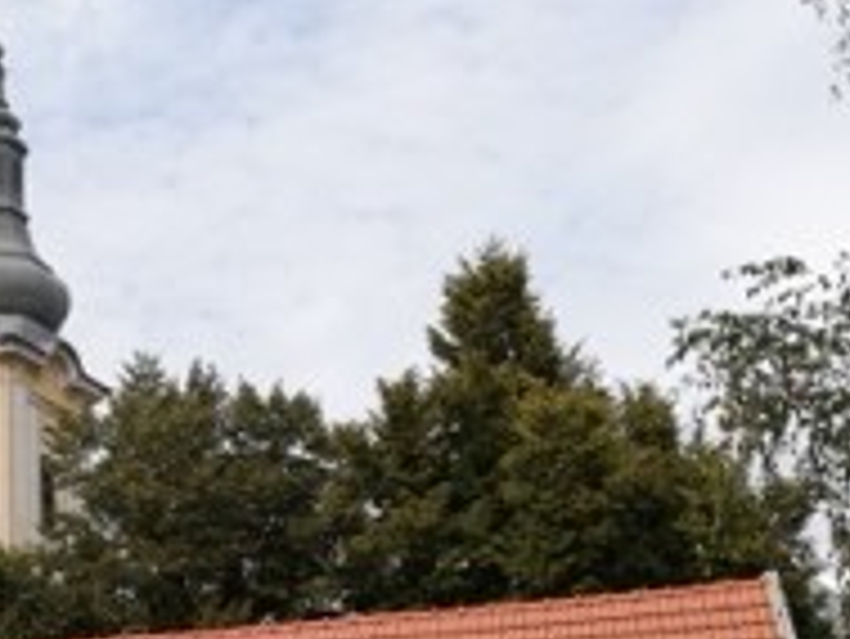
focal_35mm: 66
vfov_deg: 21.1
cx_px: -76
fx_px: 1622
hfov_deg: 27.0
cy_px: 711
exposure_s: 1/849
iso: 50
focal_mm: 3.81
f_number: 2.2
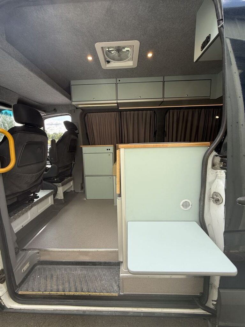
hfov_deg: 85.7
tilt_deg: -8.7
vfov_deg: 102.1
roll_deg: -0.3
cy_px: 164
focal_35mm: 14
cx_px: 122
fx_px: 132
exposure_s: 1/267
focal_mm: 2.22
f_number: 2.2
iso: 50
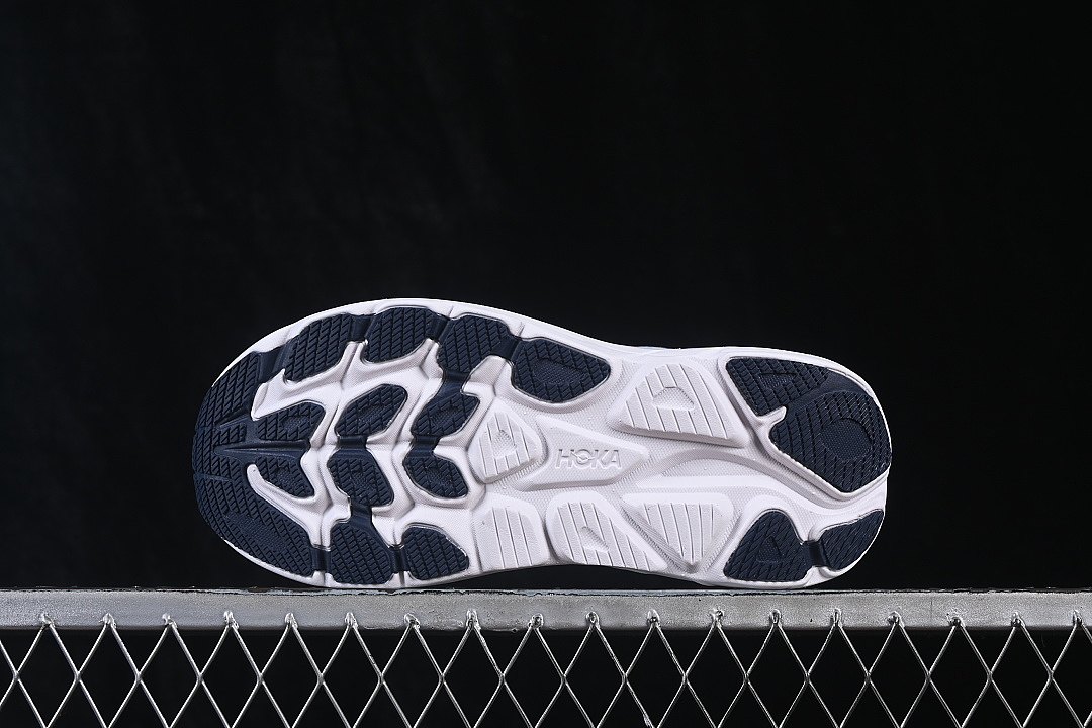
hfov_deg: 27.0
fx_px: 2275
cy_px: 364
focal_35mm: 75
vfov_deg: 18.2
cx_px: 546
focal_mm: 50
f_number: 8
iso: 160
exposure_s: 1/80
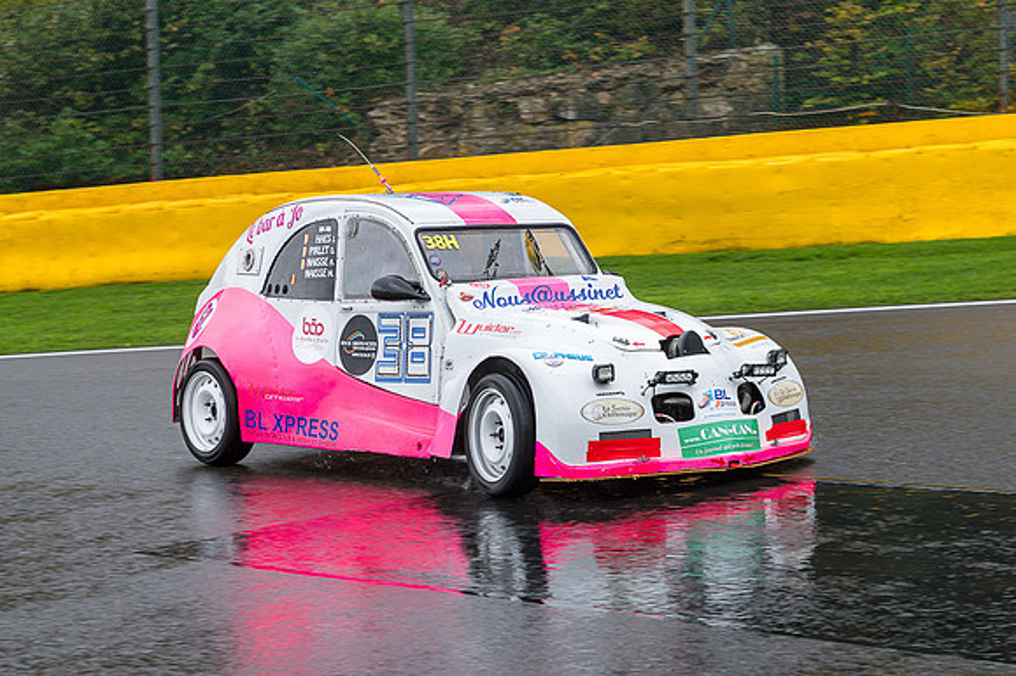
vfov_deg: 14.6
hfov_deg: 21.8
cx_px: 672
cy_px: 389
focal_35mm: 93
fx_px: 2630
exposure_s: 1/250
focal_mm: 70
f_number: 5
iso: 280
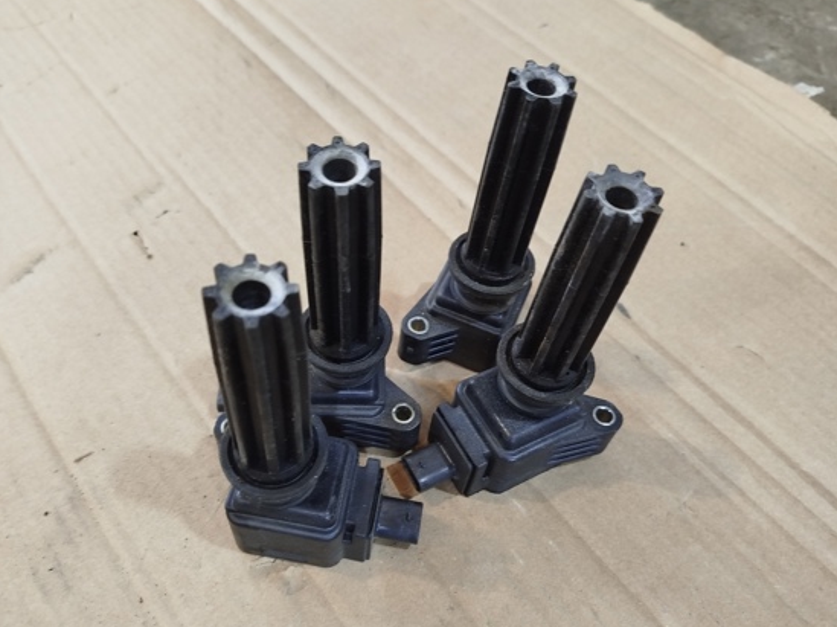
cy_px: 343
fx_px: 677
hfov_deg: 63.4
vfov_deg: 49.6
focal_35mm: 28
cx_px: 399
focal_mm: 5.31
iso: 500
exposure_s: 1/33
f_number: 1.7
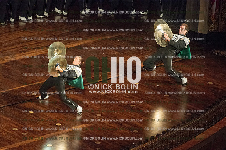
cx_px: 113
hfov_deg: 10.3
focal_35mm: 200
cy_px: 75
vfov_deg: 6.9
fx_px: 1255
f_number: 5.6
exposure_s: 1/500
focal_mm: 200
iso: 8000
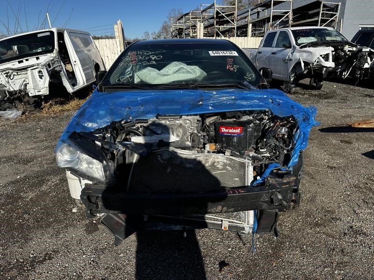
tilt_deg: -18.9
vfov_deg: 56.8
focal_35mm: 24
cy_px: 140
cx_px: 187
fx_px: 259
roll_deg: +0.2
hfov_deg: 71.6
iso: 80
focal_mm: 6.86
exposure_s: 1/3247
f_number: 1.78
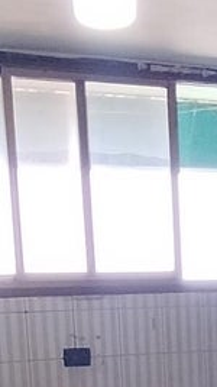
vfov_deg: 21.9
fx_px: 911
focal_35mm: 89
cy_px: 481
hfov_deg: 13.2
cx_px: 258
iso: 144
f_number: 2.2
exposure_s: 1/50
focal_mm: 1.42
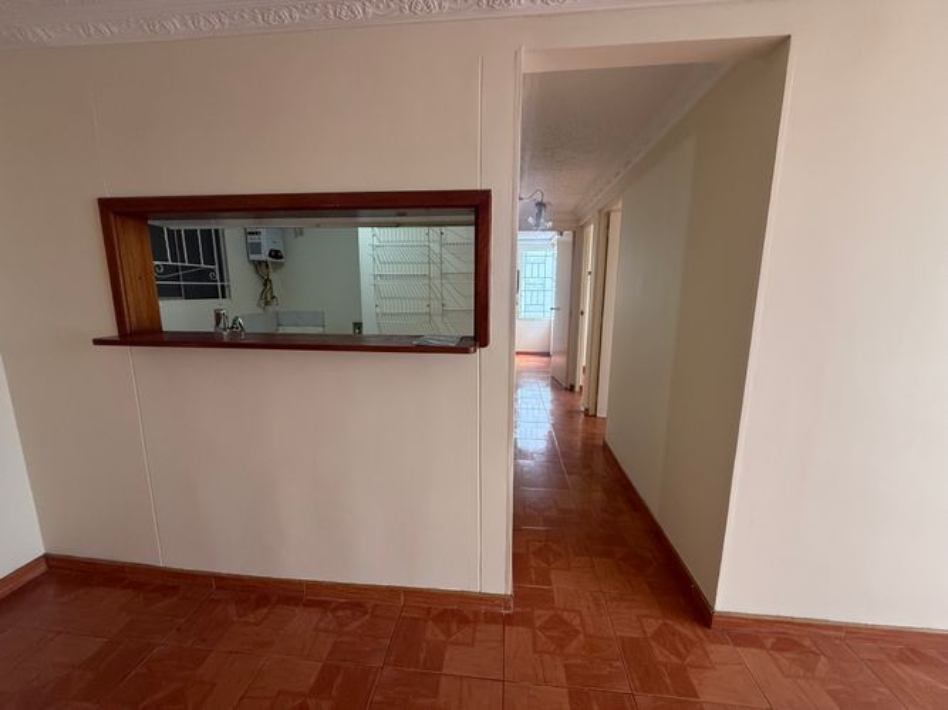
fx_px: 383
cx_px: 474
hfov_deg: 102.1
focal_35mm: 14
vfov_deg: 85.7
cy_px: 355
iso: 320
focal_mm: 2.22
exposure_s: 1/99
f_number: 2.2
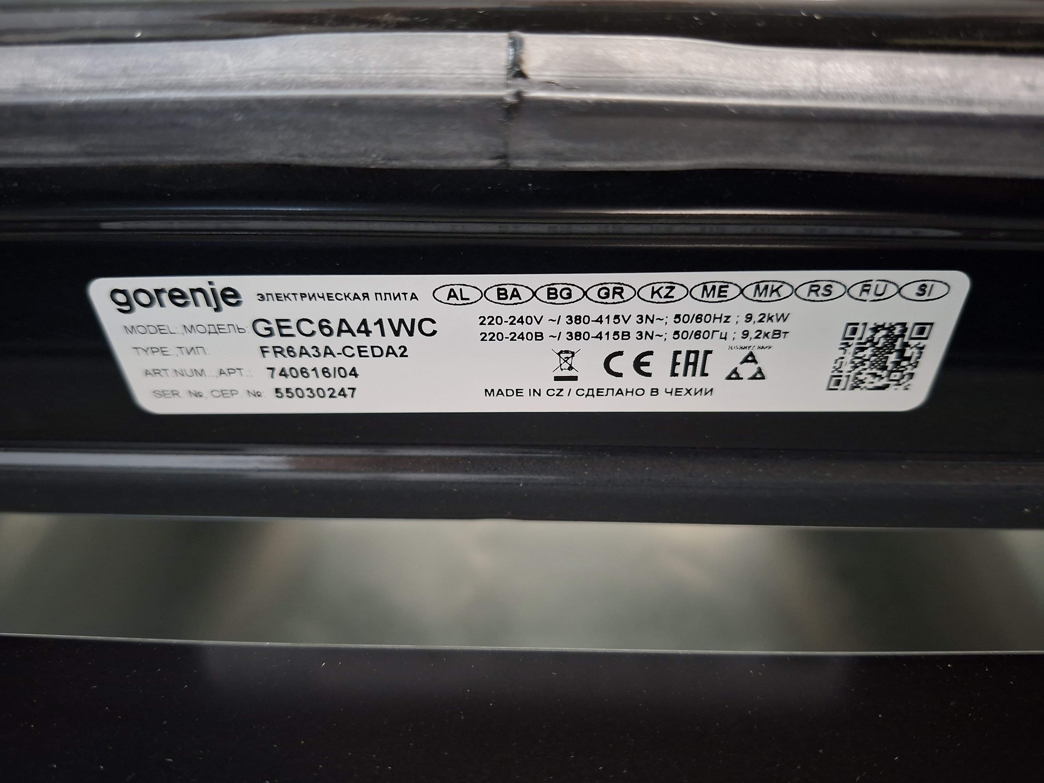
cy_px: 392
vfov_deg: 58.9
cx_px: 522
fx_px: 694
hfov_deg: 73.9
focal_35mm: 23
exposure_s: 1/25
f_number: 1.8
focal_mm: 5.54
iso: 500
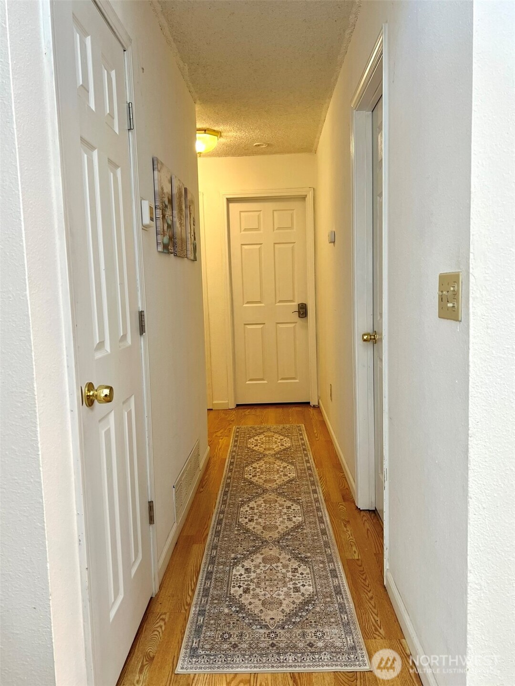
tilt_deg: -6.4
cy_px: 343
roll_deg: -0.6
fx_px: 516
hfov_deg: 53.1
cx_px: 258
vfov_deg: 67.3
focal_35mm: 26
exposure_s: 1/120
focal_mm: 5.7
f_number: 1.5
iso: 125
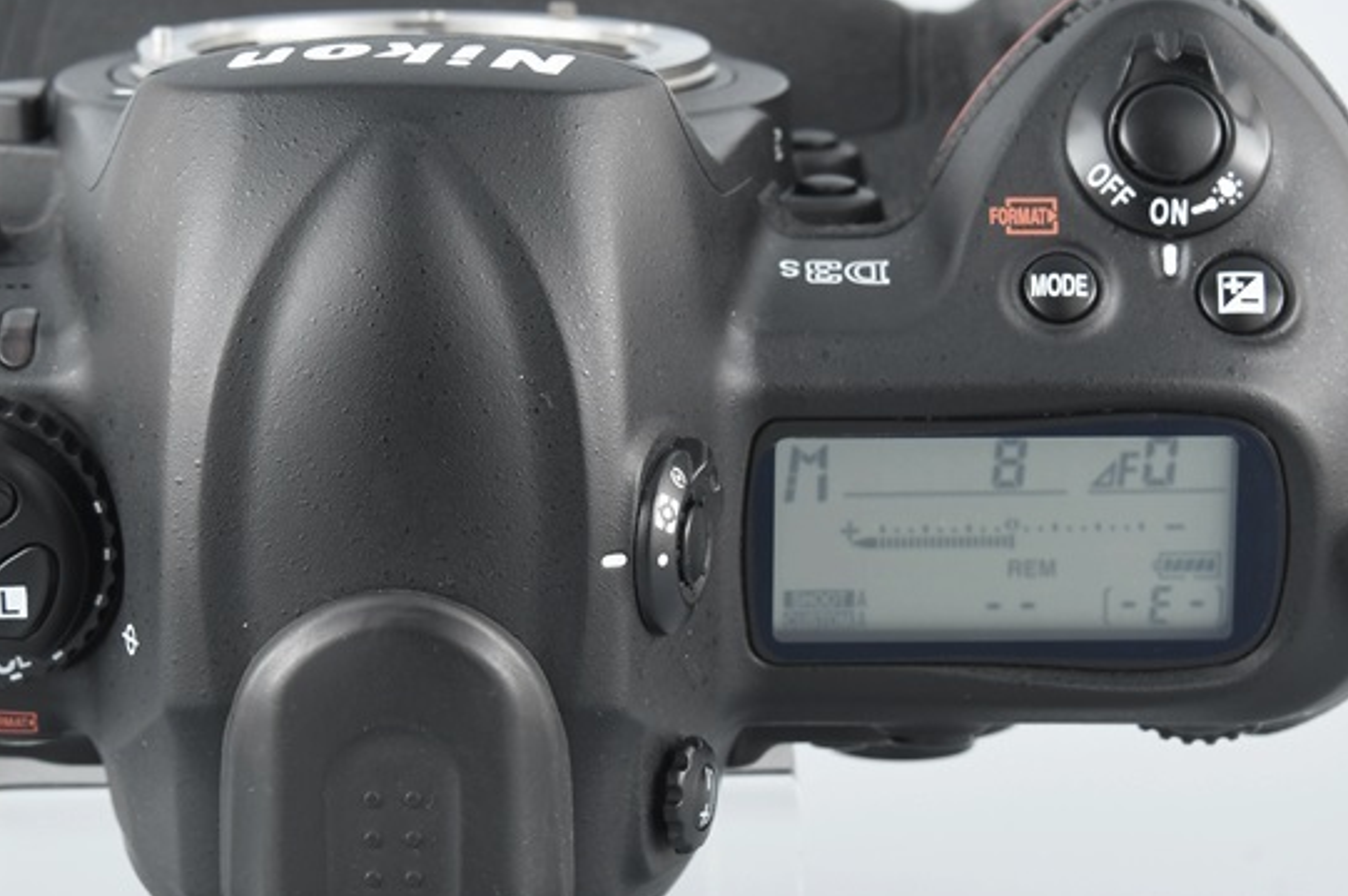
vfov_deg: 7.5
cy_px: 399
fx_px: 6810
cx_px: 615
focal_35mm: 182
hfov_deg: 11.3
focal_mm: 82
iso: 500
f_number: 11
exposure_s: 1/200
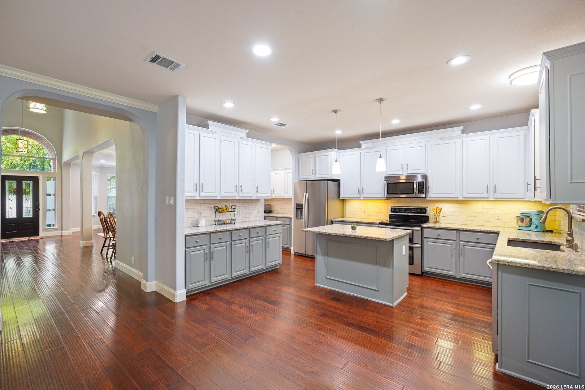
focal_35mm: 16
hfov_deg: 95.0
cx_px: 292
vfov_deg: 72.1
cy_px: 195
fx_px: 268
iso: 400
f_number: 8
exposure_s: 1/10
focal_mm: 16.5
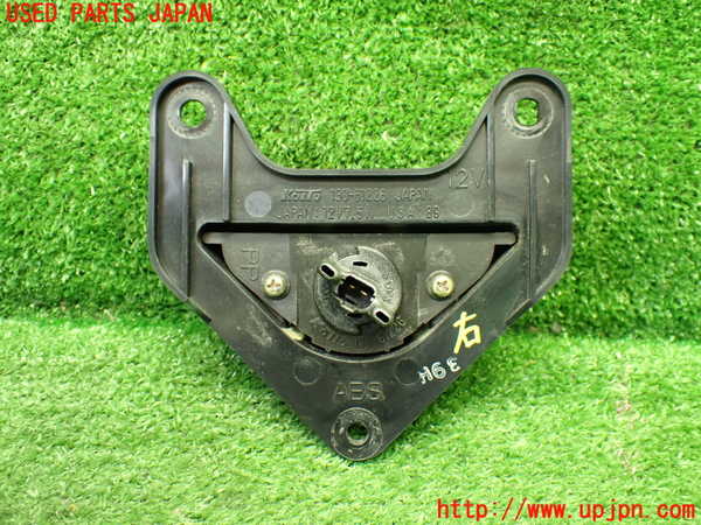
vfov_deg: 37.7
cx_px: 350
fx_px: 770
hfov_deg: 49.0
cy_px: 262
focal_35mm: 38
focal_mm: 6.83
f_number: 2.7
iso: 1000
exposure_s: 1/40
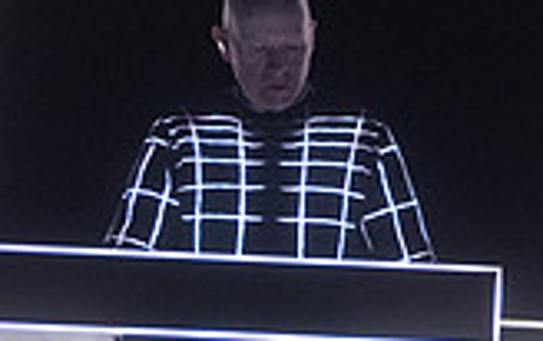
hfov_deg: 3.6
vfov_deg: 2.3
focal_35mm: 575
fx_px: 8521
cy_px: 204
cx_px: 817
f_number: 3.2
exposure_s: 1/320
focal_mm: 145
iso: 2500
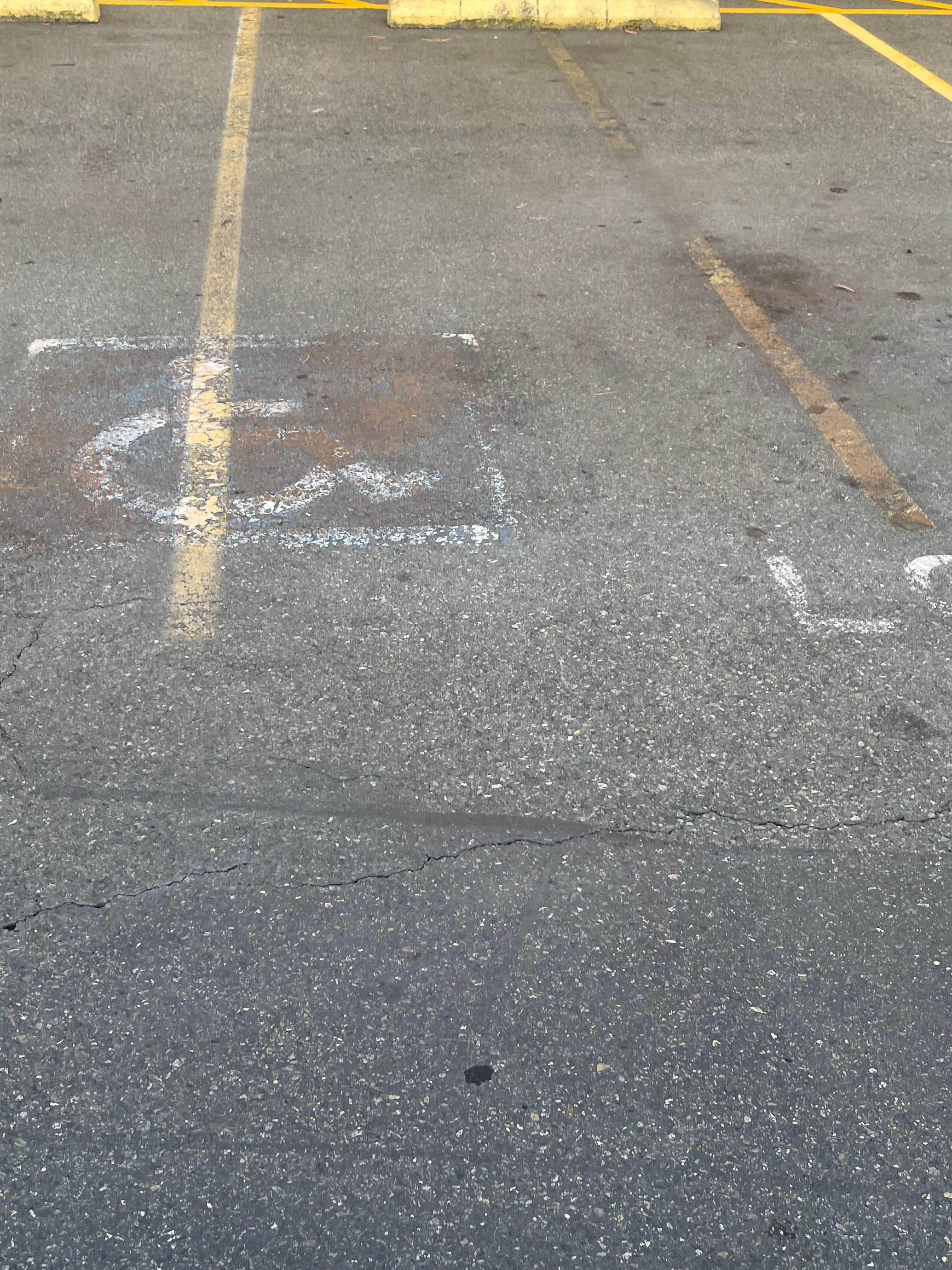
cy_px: 664
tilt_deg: -29.8
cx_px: 411
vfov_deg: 49.0
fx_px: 1394
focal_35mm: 38
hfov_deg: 37.7
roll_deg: -2.5
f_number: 1.6
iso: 32
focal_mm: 4.2
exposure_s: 1/121
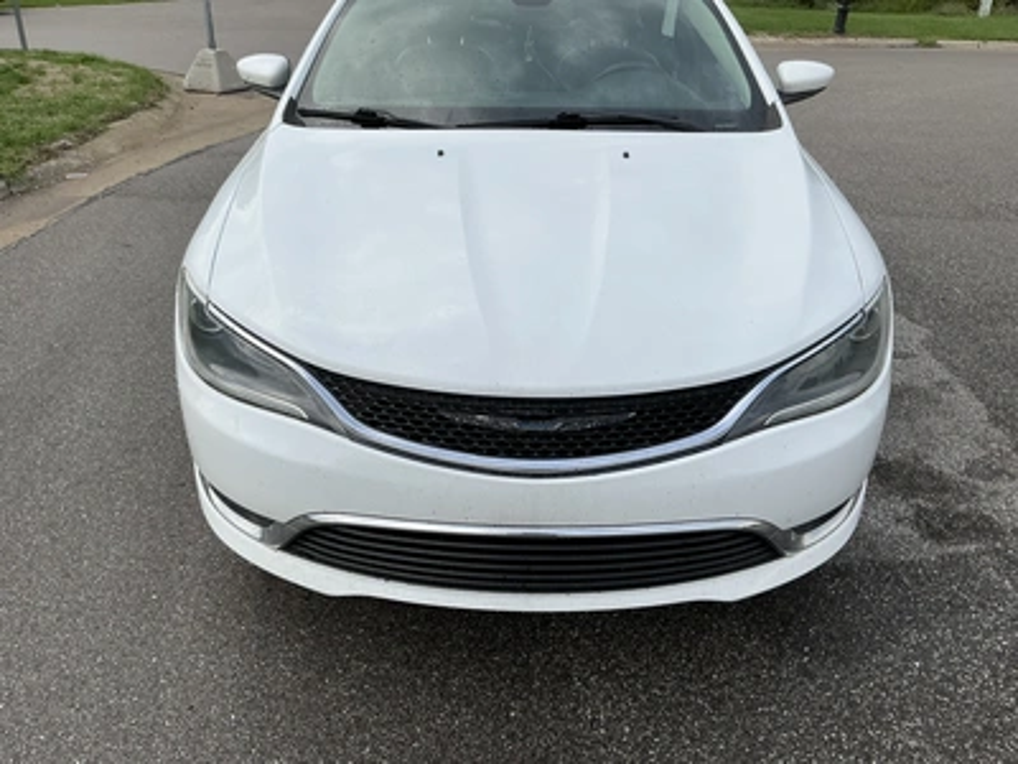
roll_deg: -0.7
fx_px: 823
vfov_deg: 49.7
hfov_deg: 63.4
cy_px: 382
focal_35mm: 28
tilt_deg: -26.9
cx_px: 509
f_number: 1.8
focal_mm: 3
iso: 25
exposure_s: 1/504
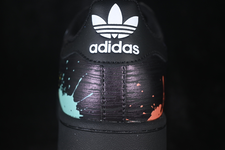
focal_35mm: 75
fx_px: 469
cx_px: 112
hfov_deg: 27.0
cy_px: 75
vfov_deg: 18.2
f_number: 6.3
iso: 160
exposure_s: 1/60
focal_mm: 50
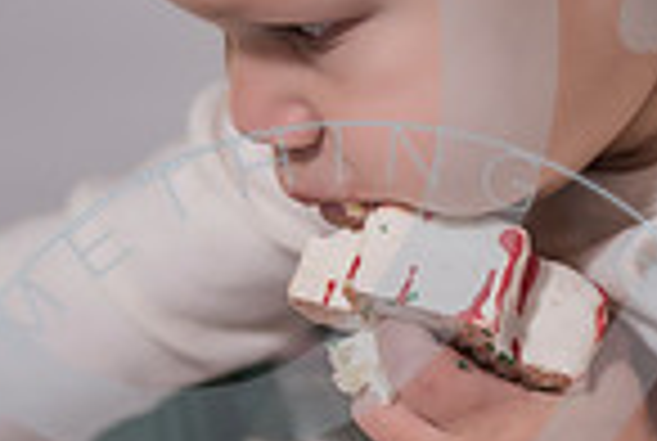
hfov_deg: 9.0
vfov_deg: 6.1
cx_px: 556
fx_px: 4151
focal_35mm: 227
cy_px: 186
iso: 100
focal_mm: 56
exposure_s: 1/125
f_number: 2.8
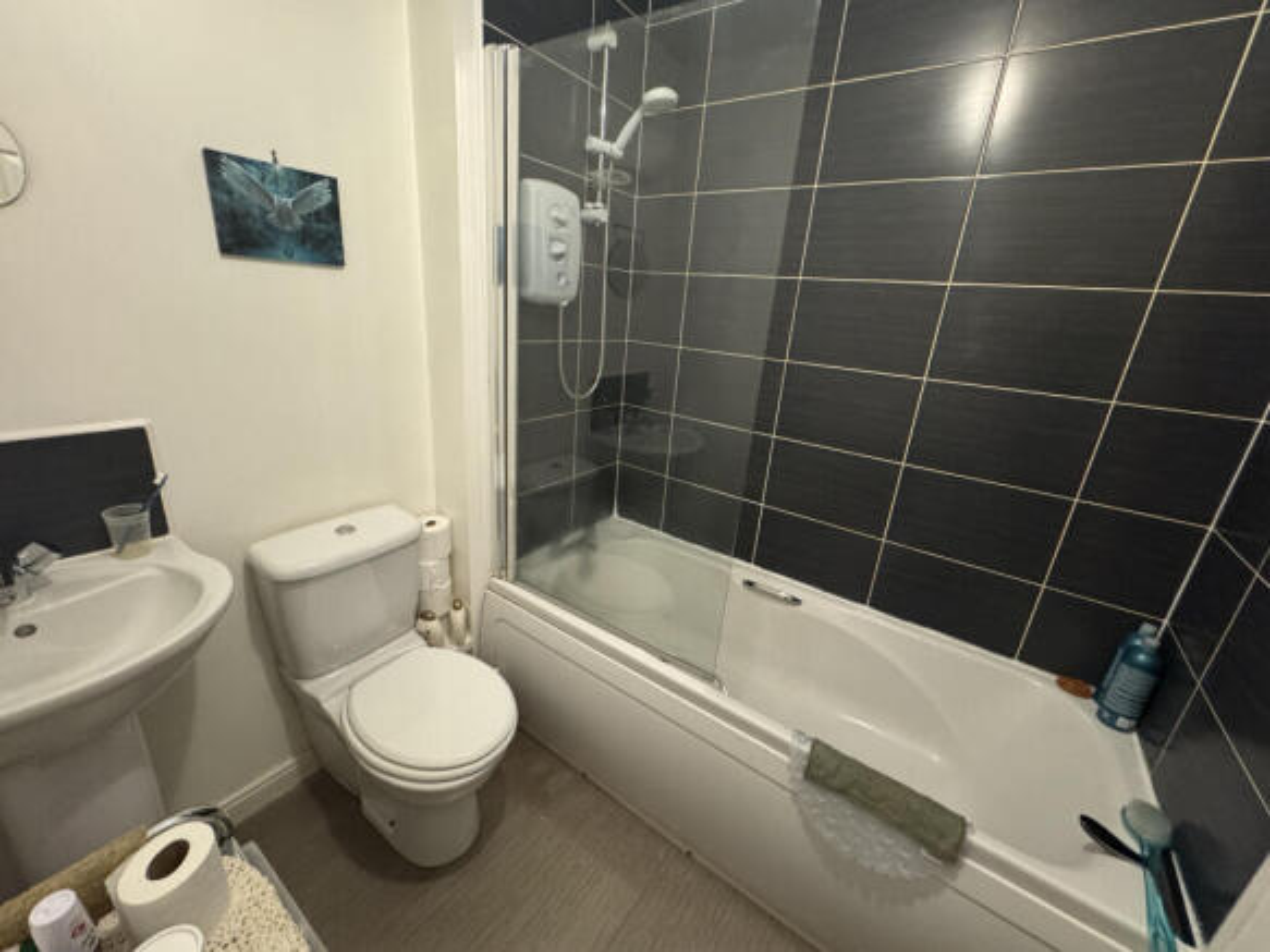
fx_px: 514
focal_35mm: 14
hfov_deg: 102.1
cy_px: 476
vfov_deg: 85.7
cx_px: 635
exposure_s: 1/50
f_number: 2.2
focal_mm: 2.22
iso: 800
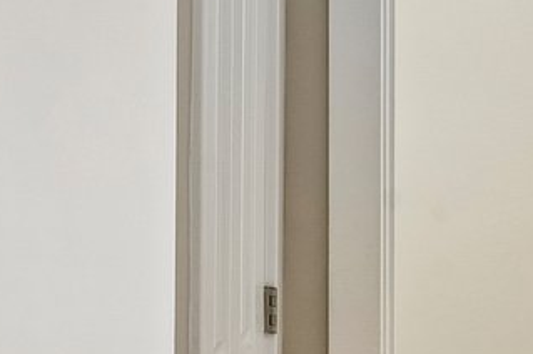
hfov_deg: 15.4
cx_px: -667
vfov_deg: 15.2
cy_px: 151
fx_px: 1331
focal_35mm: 90
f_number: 11
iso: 200
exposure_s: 1/6
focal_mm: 14
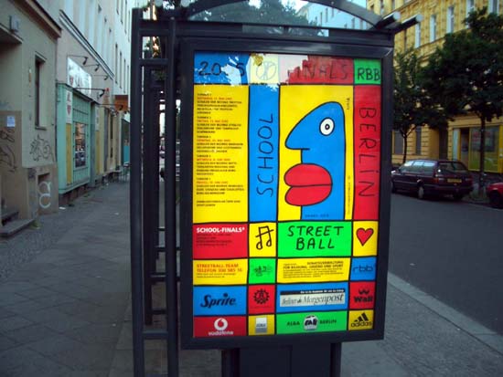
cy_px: 188
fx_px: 509
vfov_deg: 40.7
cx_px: 252
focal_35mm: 35
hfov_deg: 52.6
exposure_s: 1/125
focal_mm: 5.8
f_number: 2.6
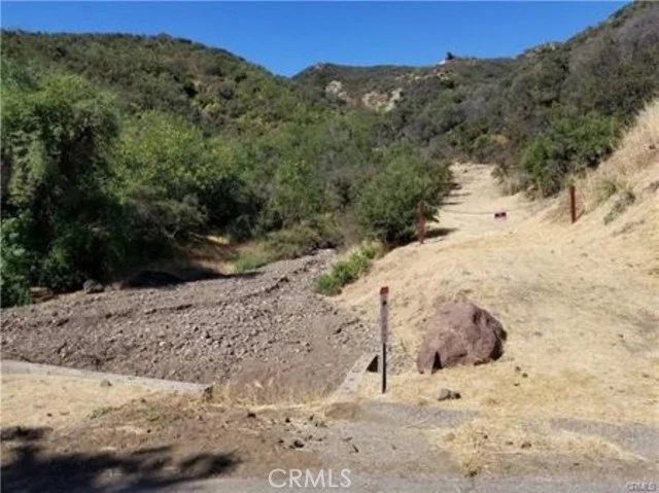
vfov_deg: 53.0
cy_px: 246
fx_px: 495
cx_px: 330
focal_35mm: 26
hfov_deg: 67.3
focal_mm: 4.25
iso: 50
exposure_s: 1/2688
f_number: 1.7
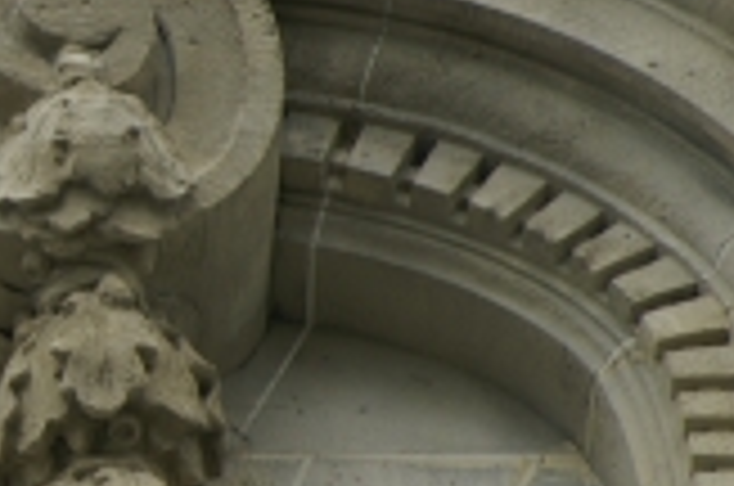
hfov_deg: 1.8
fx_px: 23605
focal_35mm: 1160
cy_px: 241
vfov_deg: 1.2
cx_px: -365
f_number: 8
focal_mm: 210
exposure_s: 1/125
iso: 100
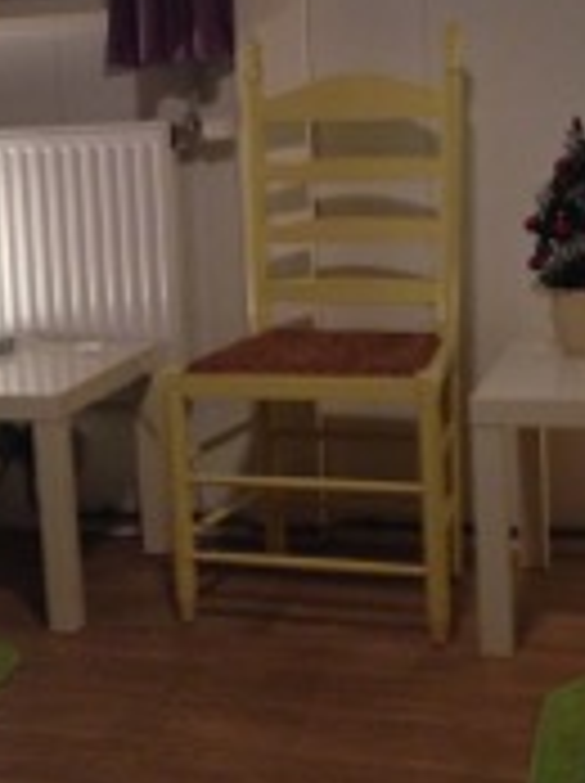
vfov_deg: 25.6
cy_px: 288
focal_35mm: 76
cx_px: 122
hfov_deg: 19.2
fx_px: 1717
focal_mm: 4.12
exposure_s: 1/20
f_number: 2.4
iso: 400
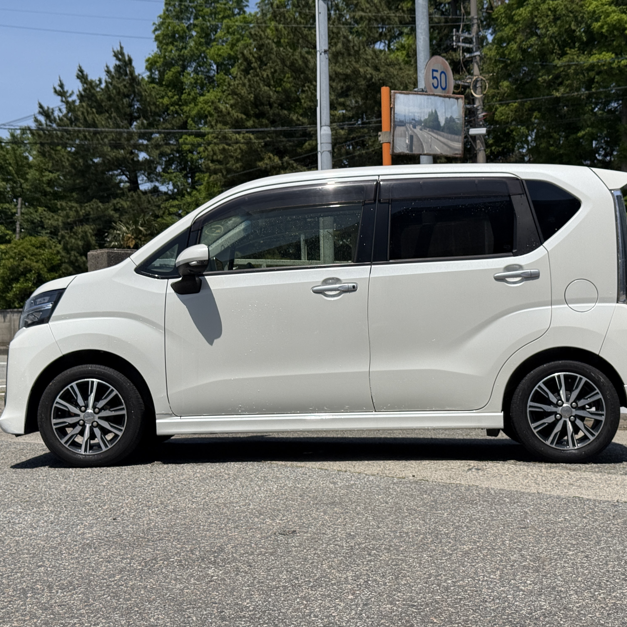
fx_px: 1168
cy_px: 315
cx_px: 335
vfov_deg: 30.0
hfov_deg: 30.0
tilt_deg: +0.2
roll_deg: +1.0
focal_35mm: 57
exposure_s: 1/9901
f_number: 1.78
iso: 80
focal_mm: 6.76
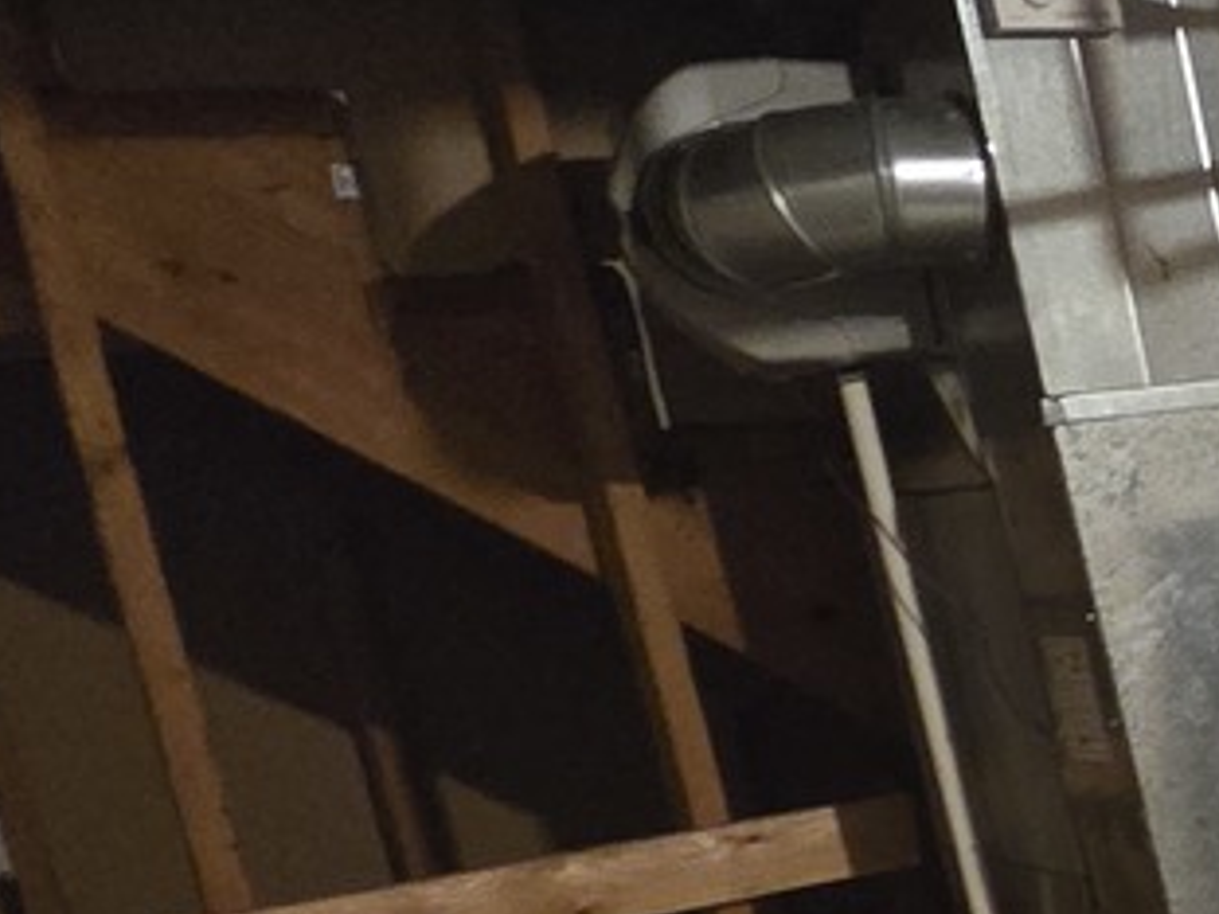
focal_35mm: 60
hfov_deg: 20.6
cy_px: 793
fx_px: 2113
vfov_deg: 23.9
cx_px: 2270
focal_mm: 2.2
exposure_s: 1/40
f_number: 2.2
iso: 1600
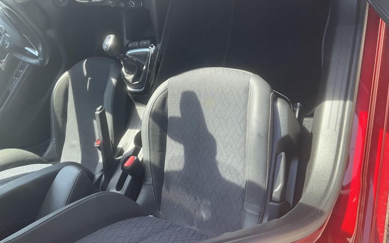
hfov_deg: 61.2
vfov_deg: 40.6
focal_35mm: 31
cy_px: 114
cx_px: 194
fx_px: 329
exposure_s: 1/172
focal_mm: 3
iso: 32
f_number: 1.8
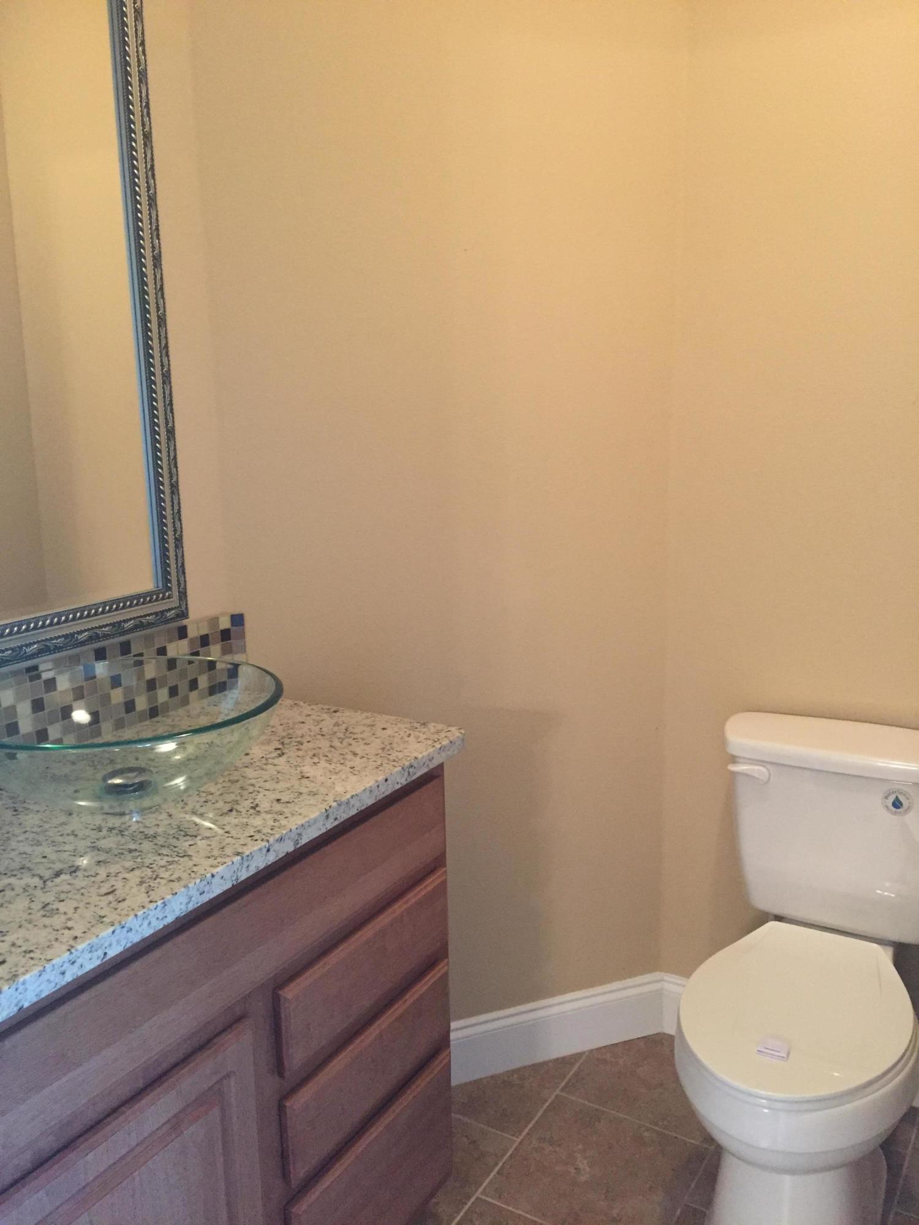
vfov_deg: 61.7
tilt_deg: -11.5
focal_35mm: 29
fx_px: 1027
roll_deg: +1.0
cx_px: 460
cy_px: 612
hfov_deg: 48.2
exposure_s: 1/17
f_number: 2.2
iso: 250
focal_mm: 4.15
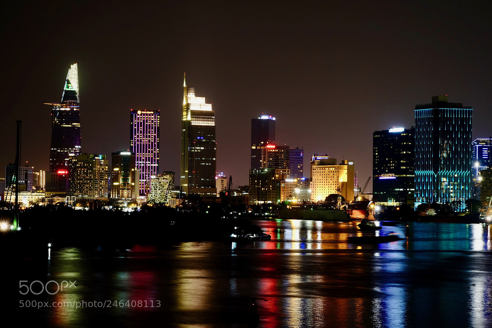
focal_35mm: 83
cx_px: 246
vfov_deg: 16.4
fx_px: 1134
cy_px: 164
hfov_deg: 24.5
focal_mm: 55
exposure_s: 5
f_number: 10
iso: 400
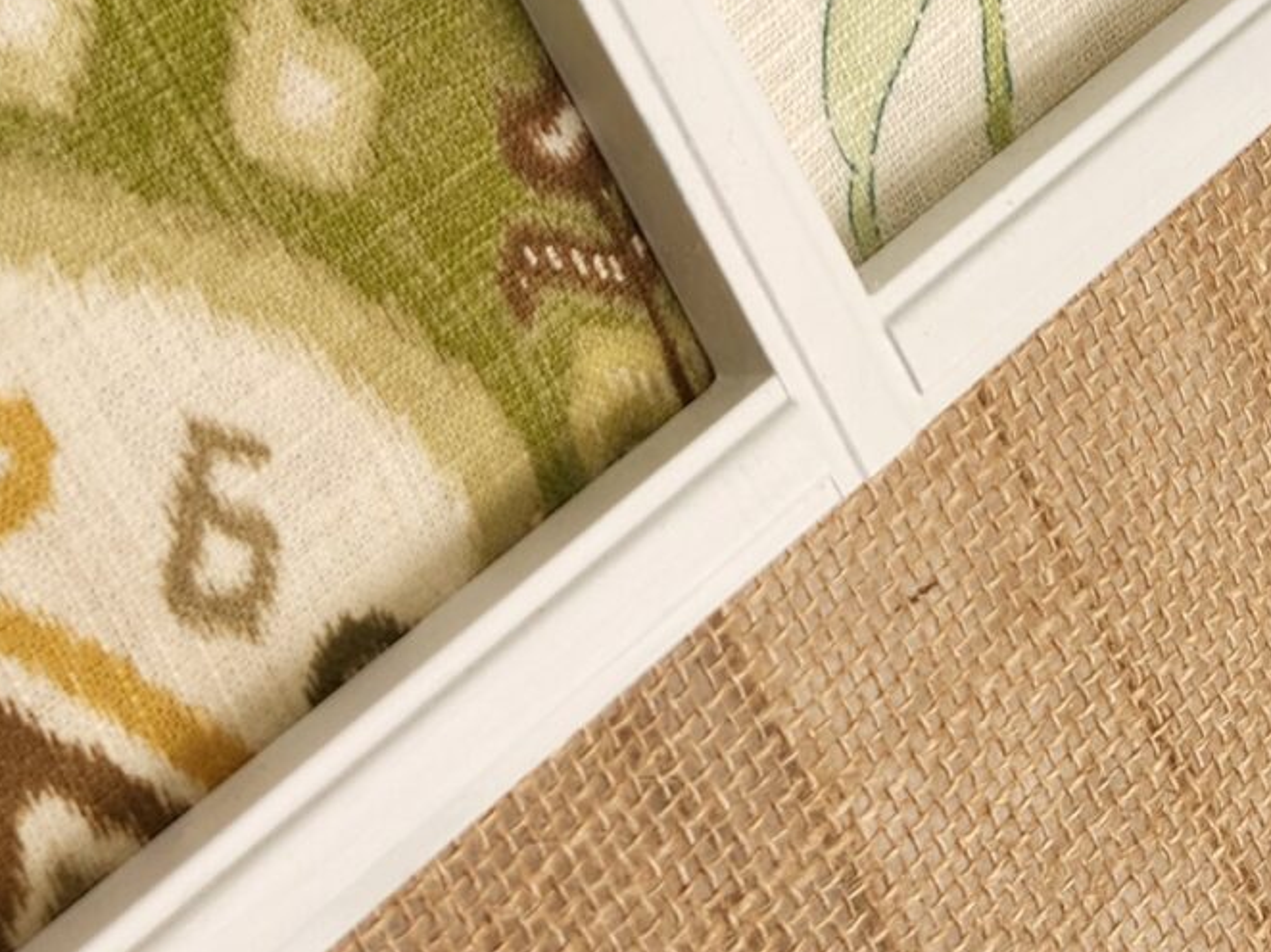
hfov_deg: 22.0
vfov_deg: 15.9
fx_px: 3267
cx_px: 785
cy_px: -215
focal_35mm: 89
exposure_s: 1/180
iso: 32
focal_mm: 5.4
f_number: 1.8
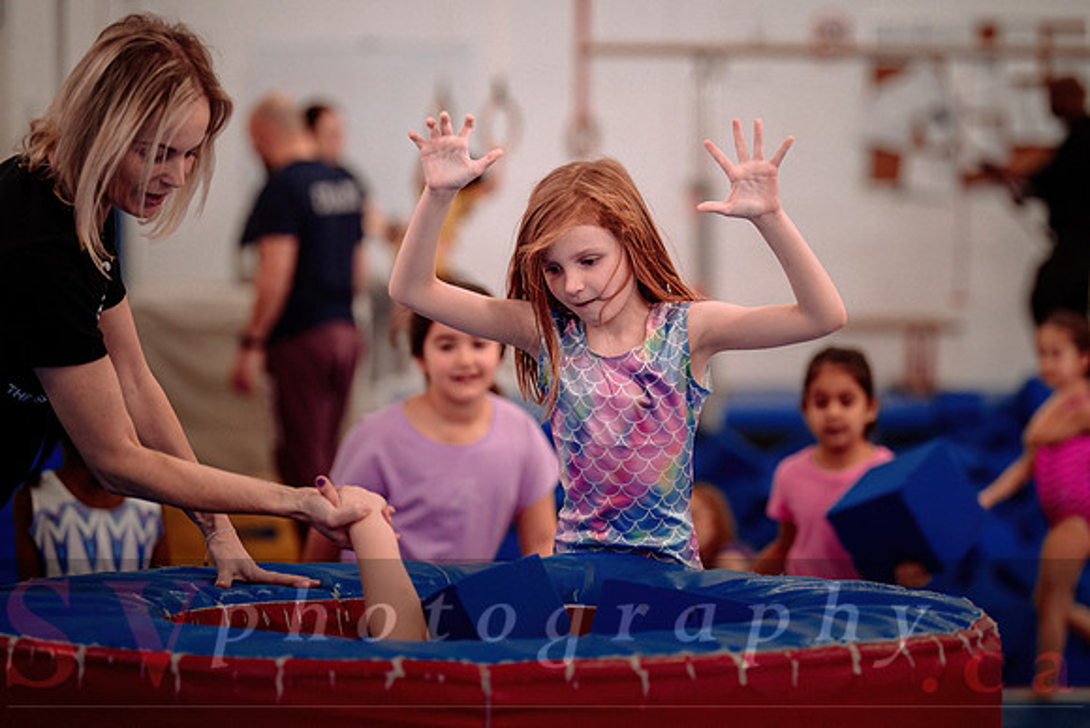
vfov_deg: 9.7
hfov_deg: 14.4
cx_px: 596
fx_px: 4304
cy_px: 330
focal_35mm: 142
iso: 1600
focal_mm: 130
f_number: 2.8
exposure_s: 1/400
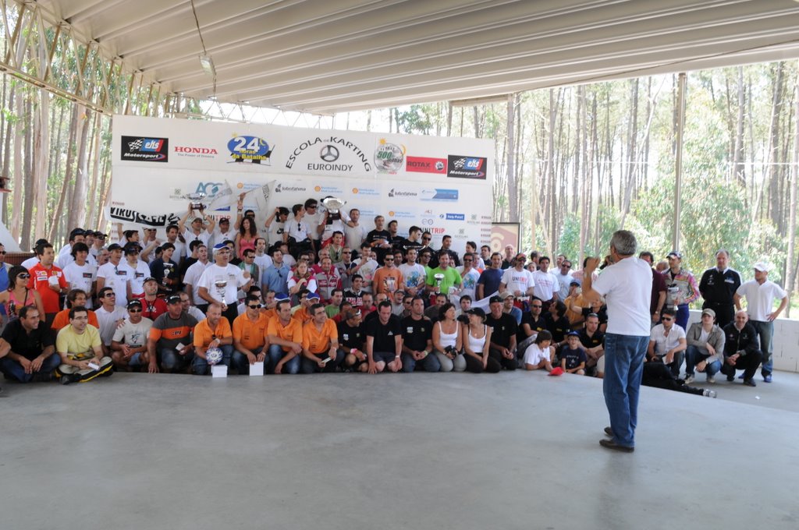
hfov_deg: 62.0
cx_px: 400
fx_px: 665
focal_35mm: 30
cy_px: 265
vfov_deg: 43.5
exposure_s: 1/20
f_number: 8
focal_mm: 20
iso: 200
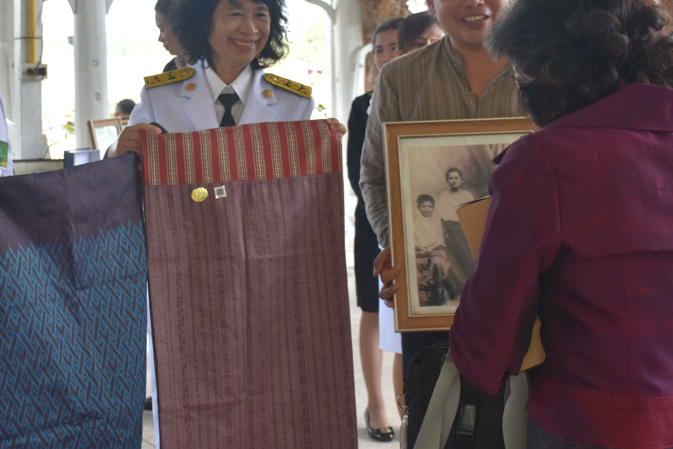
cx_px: 235
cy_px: 157
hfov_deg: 26.5
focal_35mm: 76
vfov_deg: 17.9
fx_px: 1421
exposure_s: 1/125
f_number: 5.6
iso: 400
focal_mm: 32
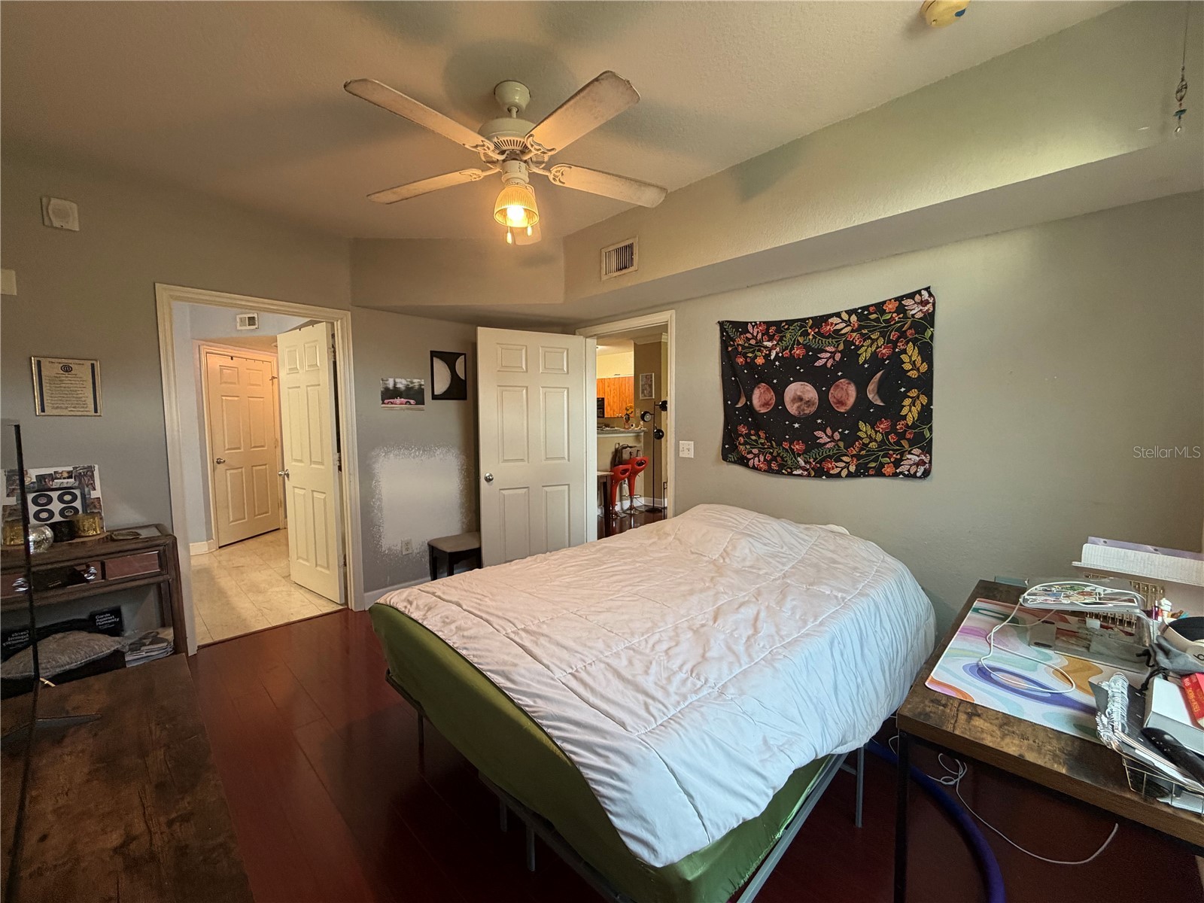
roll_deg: +1.2
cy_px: 452
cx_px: 602
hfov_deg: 102.1
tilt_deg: -4.3
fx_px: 487
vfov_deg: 85.7
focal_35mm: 14
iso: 250
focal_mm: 2.22
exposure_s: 1/60
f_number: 2.2
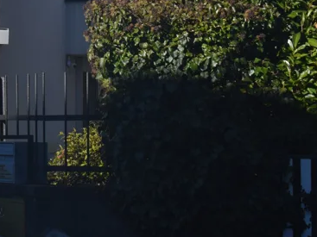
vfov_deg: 9.7
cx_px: -199
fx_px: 1382
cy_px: -25
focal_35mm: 151
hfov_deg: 12.3
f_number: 10
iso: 200
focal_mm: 30
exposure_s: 1/400
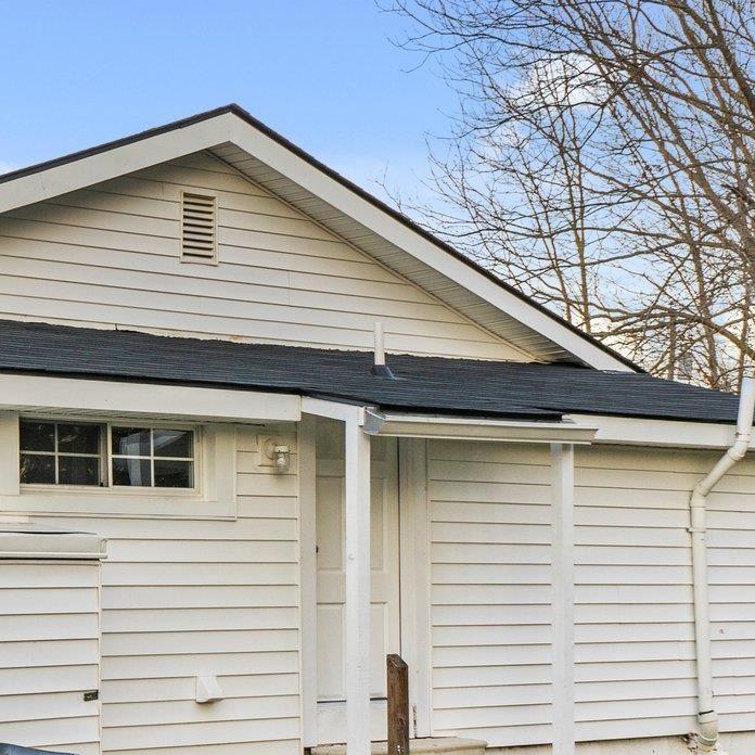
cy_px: 498
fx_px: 1851
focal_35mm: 75
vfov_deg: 23.0
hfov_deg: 22.0
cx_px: -35
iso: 200
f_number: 8
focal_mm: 30
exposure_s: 1/100
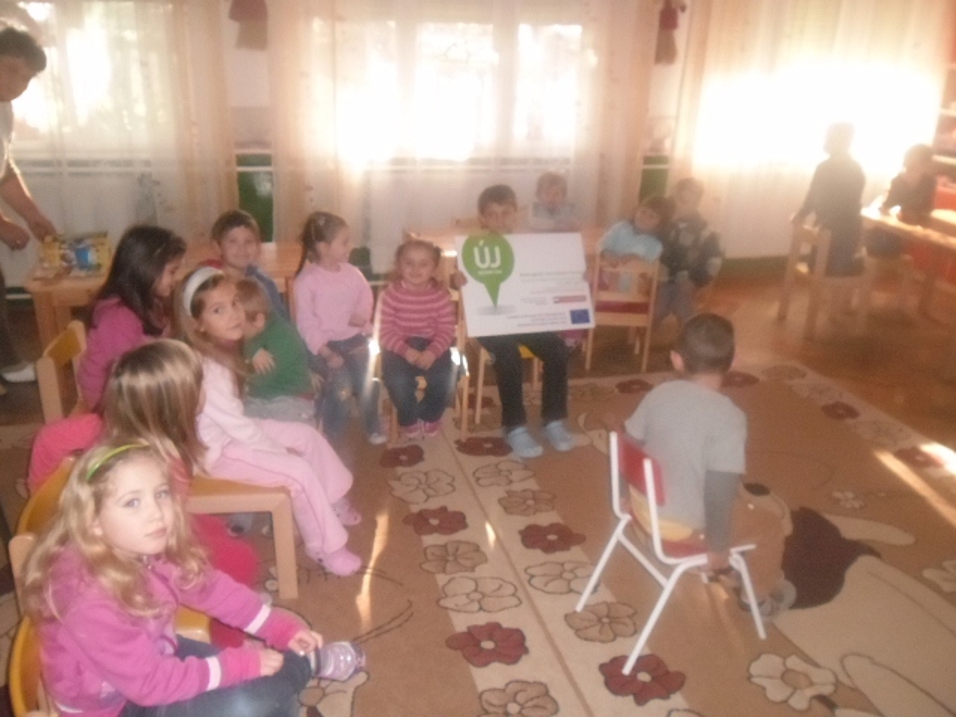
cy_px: 358
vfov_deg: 51.4
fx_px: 746
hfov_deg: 65.3
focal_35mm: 27
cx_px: 478
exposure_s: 1/45
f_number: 3.5
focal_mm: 4.9
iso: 400
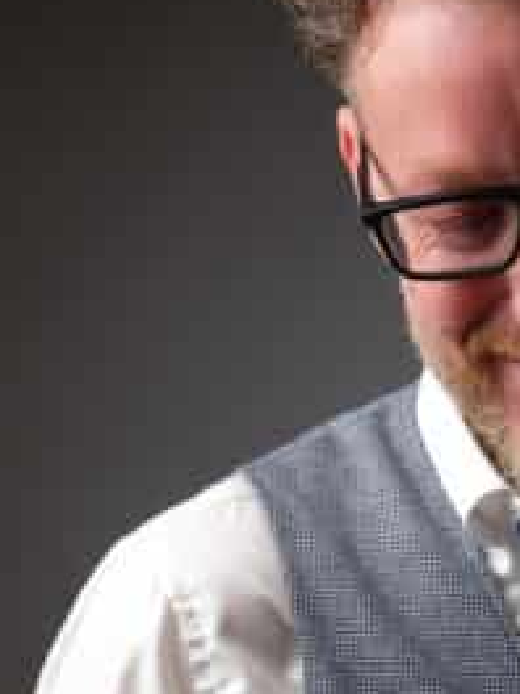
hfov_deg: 9.3
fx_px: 3185
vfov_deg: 12.1
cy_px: 889
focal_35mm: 159
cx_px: 420
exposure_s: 1/50
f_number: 4.5
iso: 100
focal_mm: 51.8
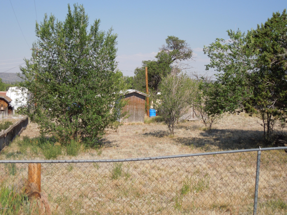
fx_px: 357
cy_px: 108
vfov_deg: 33.6
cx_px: 144
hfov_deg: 43.9
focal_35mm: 43
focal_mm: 7.8
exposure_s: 1/800
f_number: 3.9
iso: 100
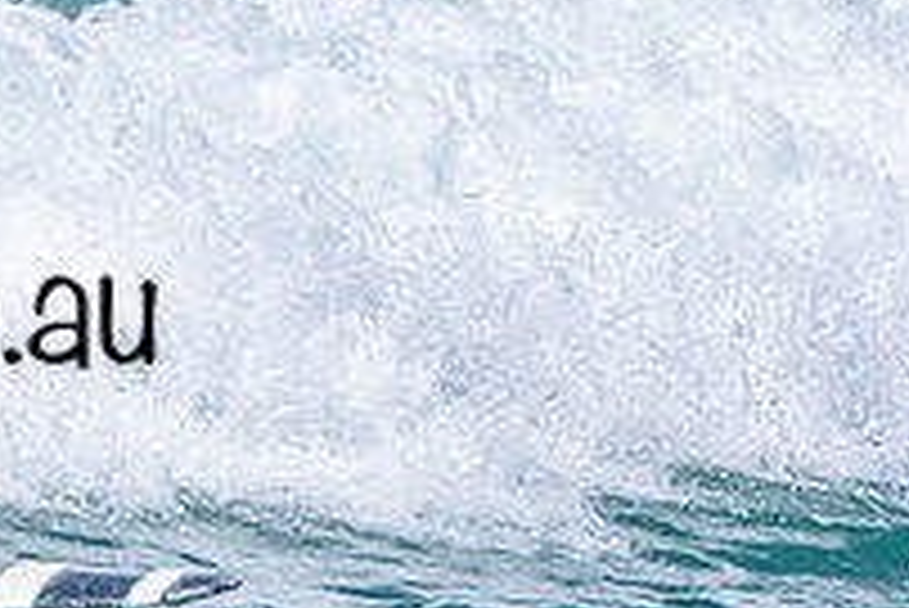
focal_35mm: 2367
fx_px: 59808
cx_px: -609
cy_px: 307
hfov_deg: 0.9
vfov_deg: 0.6
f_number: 11
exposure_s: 1/2000
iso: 1250
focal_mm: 600
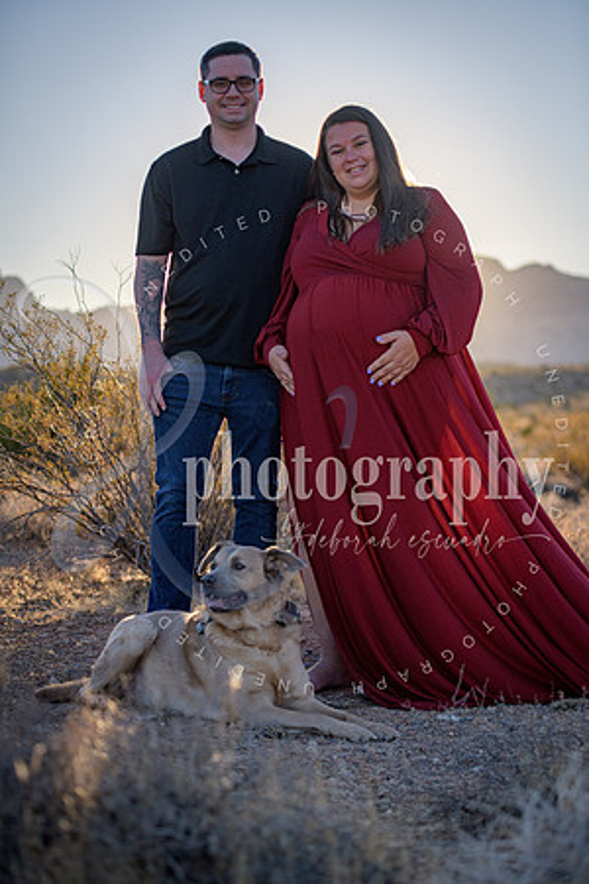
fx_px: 1718
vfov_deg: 28.8
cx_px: 294
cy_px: 442
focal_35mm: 70
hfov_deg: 19.5
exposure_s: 1/8000
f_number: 2.8
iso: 400
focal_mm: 70
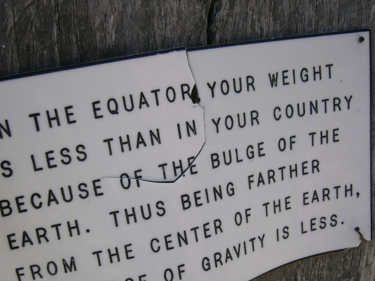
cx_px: 171
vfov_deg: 32.0
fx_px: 488
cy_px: 179
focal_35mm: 45
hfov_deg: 42.0
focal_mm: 5.8
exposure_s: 1/800
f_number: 2.8
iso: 50
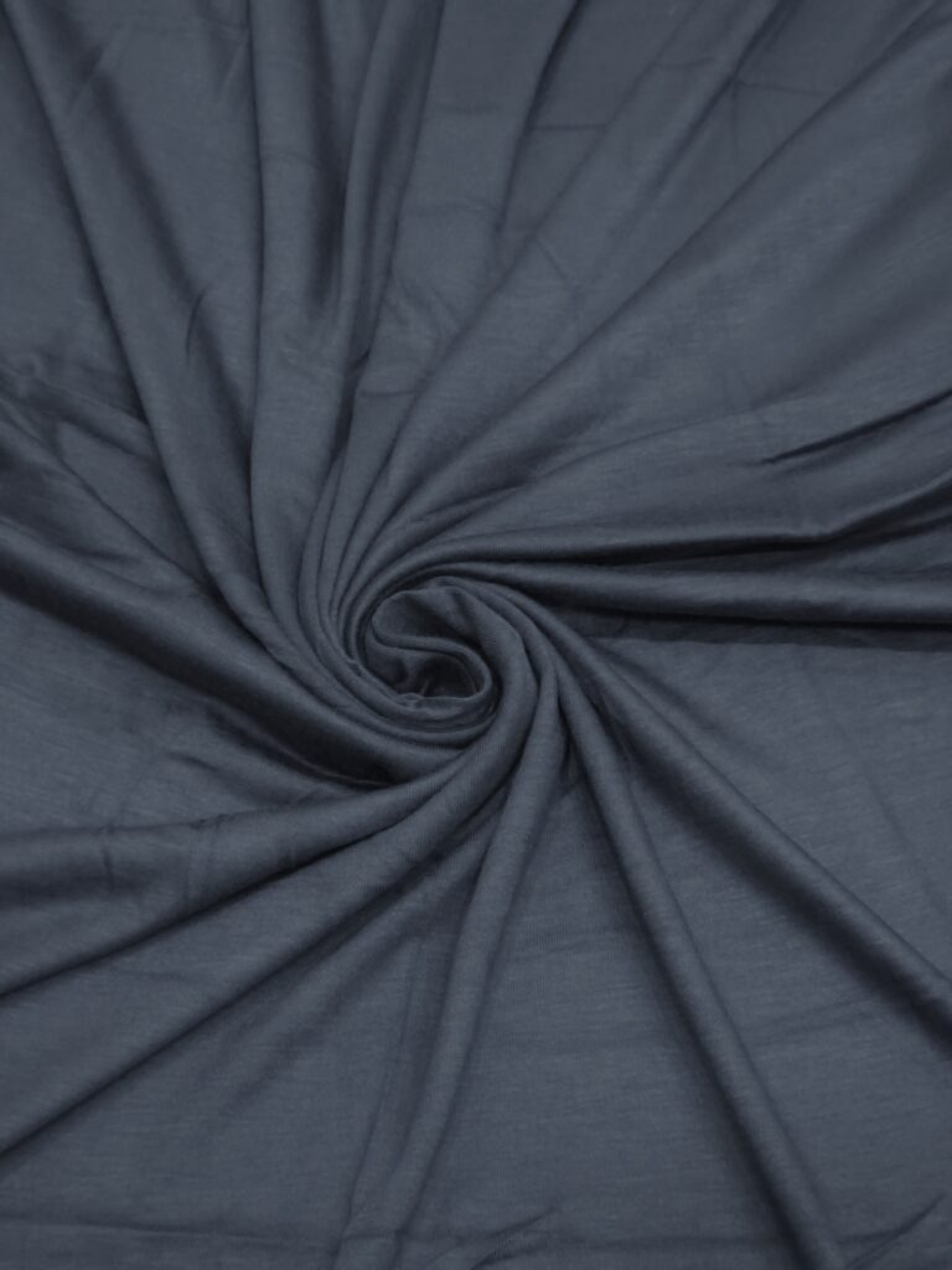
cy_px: 635
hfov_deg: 21.3
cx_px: 476
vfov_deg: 28.2
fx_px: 2530
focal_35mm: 69
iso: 250
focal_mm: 7.9
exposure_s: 1/50
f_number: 2.4
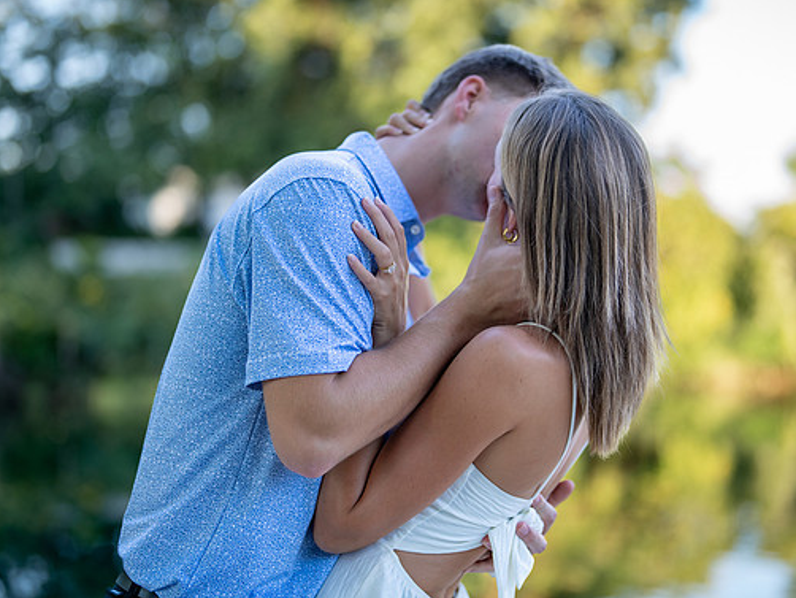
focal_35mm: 68
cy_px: 276
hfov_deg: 28.5
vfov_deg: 21.6
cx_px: 456
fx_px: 1564
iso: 250
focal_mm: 50
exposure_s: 1/1250
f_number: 1.2
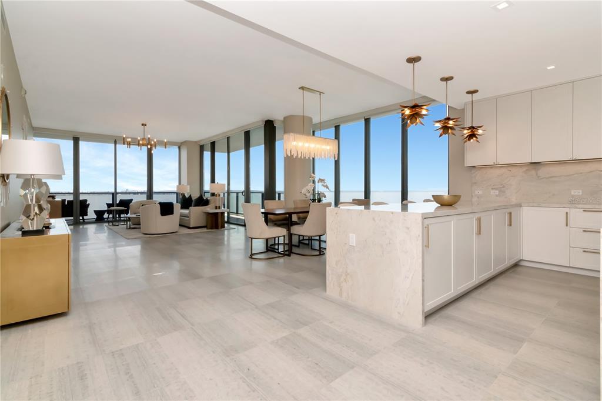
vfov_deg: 72.0
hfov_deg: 95.0
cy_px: 200
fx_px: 276
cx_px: 301
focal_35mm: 16
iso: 800
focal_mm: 11
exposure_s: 1/200
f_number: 13
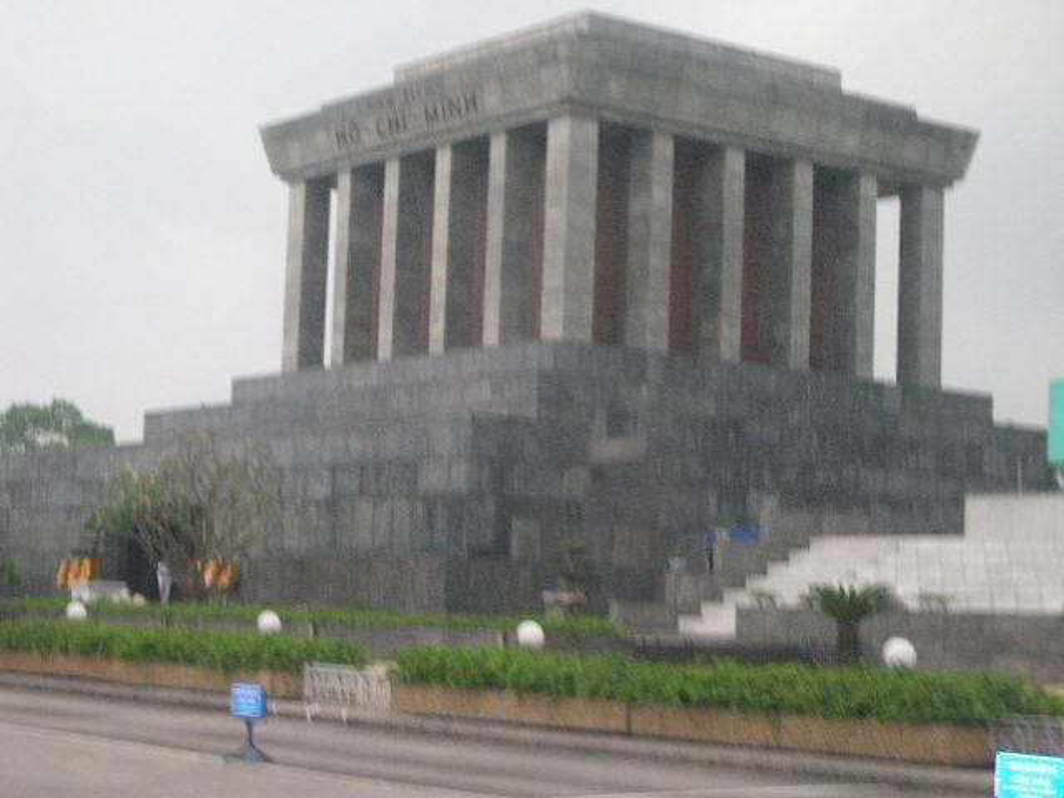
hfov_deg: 49.0
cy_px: 399
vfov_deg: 37.7
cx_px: 532
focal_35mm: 38
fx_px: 1168
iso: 400
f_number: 3.8
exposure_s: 1/60
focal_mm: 15.3
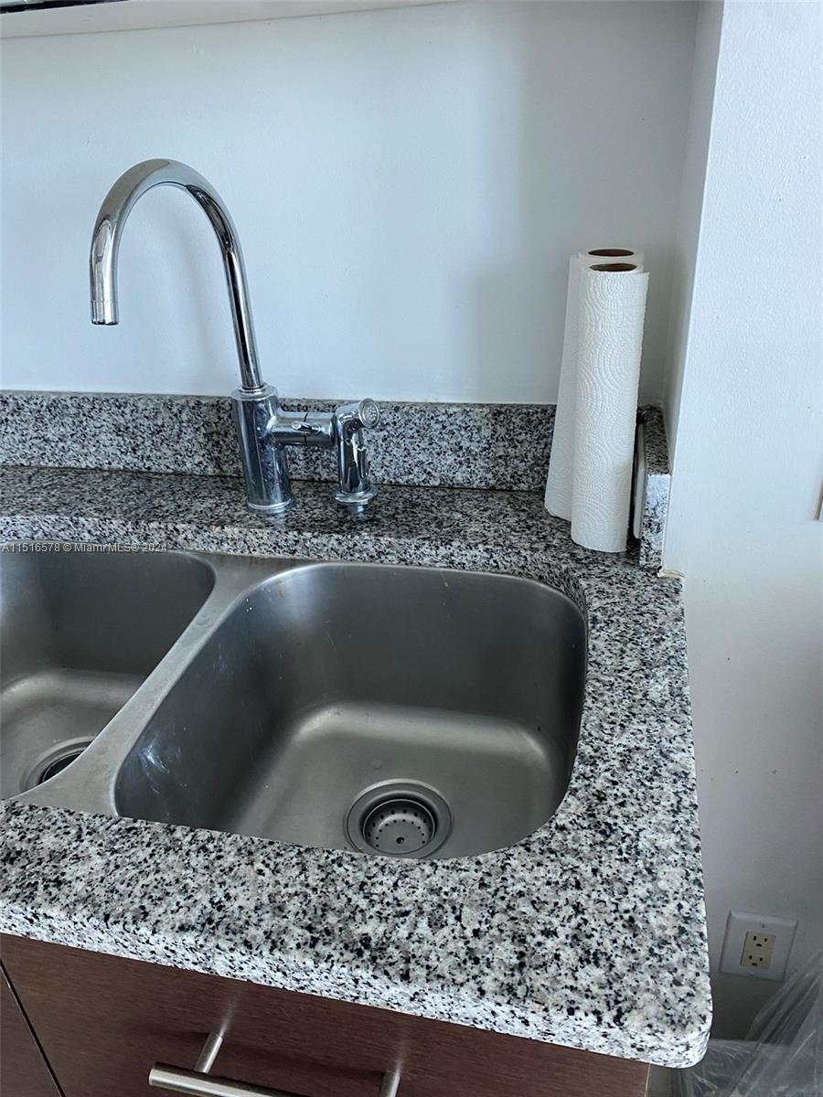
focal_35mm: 26
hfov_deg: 53.1
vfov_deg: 67.3
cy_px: 548
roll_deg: +2.0
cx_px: 412
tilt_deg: -29.7
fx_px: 824
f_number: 1.8
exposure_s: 1/60
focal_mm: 4.25
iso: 80
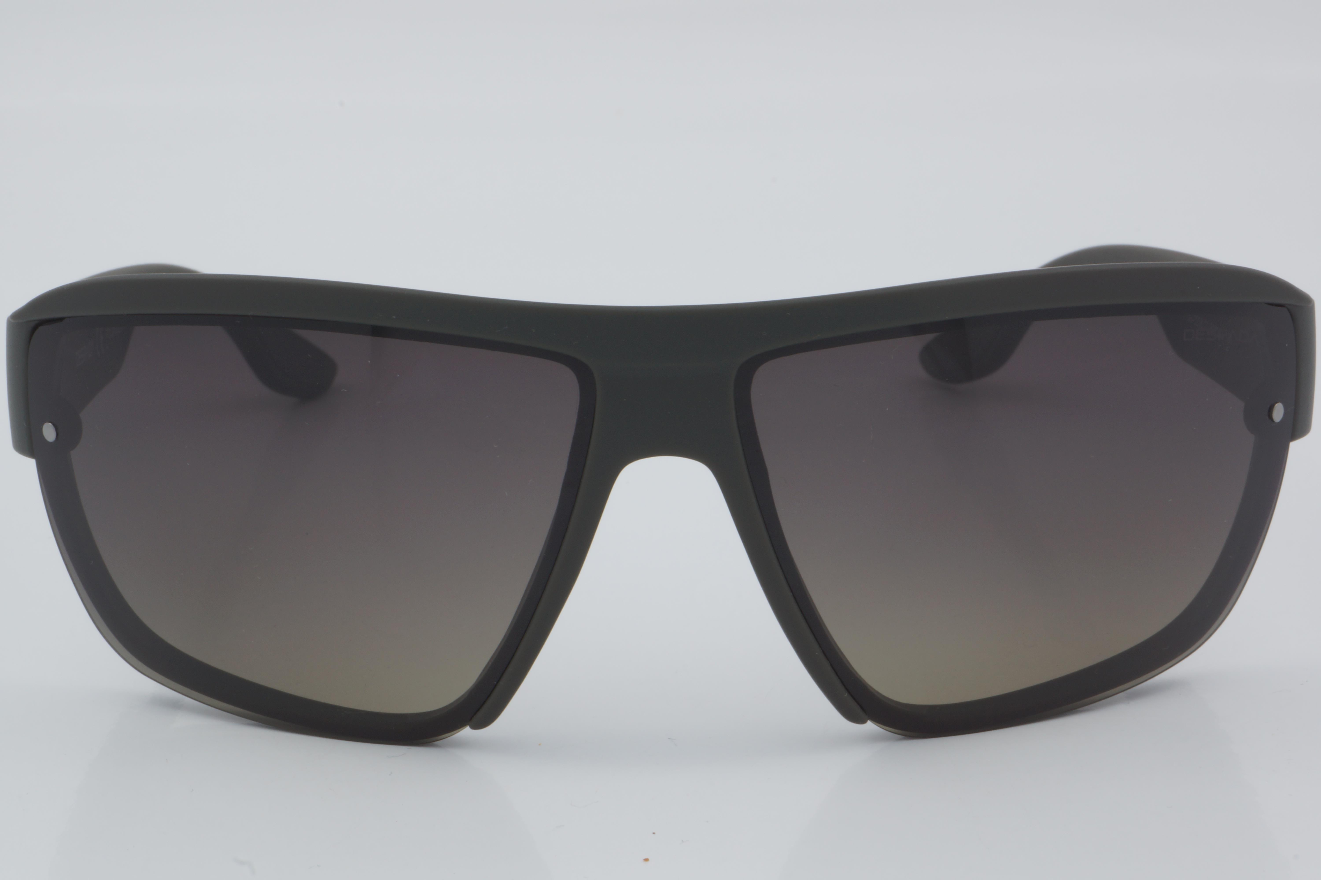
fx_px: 3027
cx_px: 660
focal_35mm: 82
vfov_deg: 16.6
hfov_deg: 24.6
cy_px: 440
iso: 100
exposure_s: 1/4
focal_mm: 55
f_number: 32
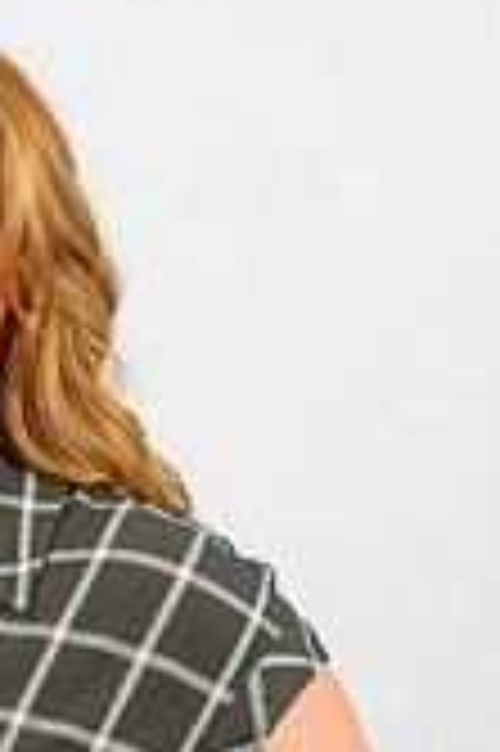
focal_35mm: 189
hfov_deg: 7.2
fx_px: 3945
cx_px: -99
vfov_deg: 10.7
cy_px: 874
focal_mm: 70
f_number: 6.3
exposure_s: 1/160
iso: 1000
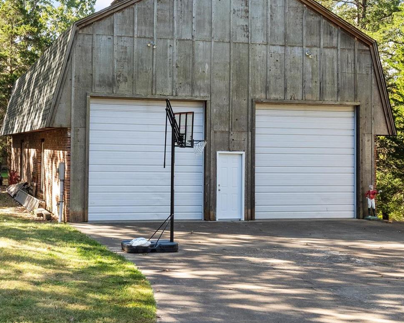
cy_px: 162
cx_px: 139
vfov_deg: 27.1
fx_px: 670
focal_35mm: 56
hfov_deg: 33.3
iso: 400
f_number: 10
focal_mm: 18
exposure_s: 1/60
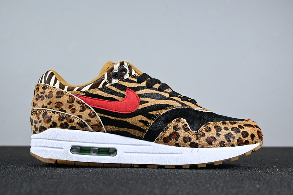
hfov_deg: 38.9
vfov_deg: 26.5
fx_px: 415
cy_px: 98
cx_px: 146
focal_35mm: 51
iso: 560
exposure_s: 1/125
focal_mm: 34
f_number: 5
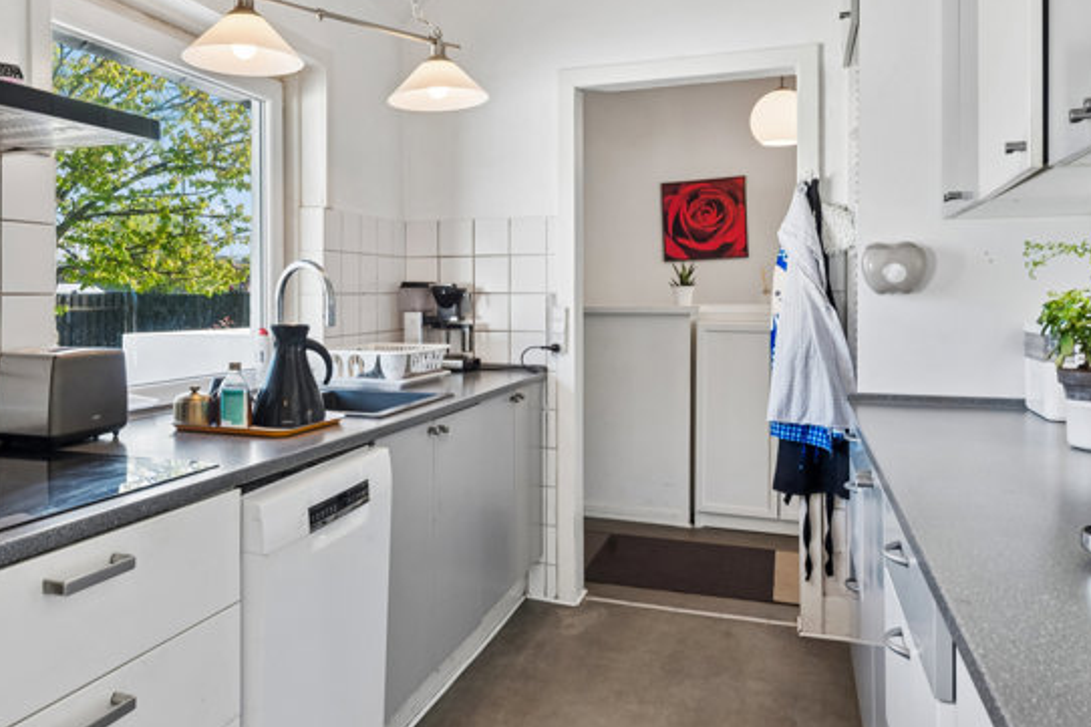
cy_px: 317
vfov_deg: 42.2
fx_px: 939
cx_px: 395
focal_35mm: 31
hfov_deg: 59.3
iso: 200
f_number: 10
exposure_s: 1/10
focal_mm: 21
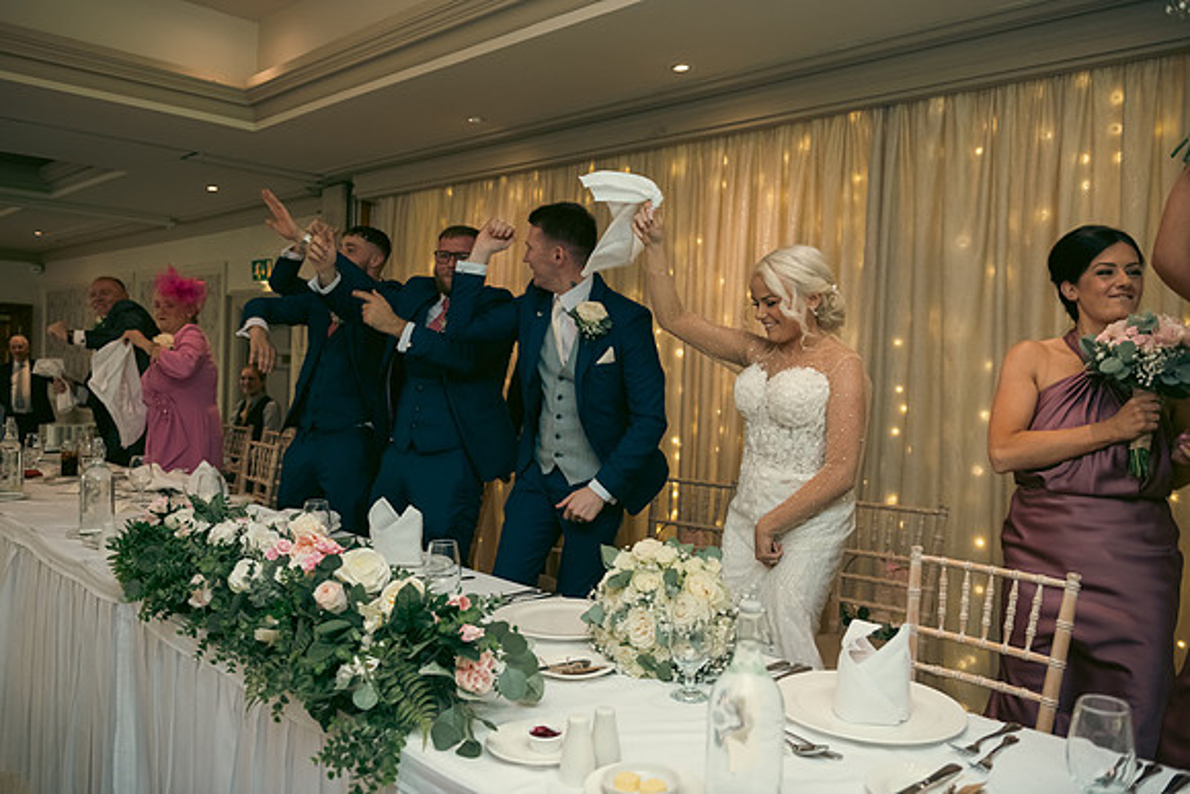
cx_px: 595
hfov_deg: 63.6
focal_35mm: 29
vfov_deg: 45.0
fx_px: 959
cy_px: 397
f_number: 3.5
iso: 800
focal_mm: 29
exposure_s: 1/160
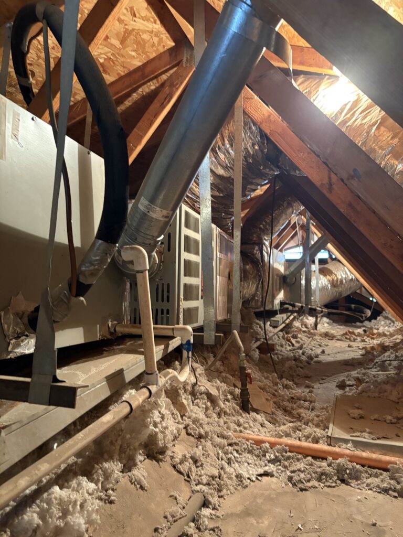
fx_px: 404
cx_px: 202
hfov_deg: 53.1
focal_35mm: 26
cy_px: 268
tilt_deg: +2.5
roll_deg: -1.1
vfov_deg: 67.3
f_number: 1.6
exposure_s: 1/30
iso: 640
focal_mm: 5.96
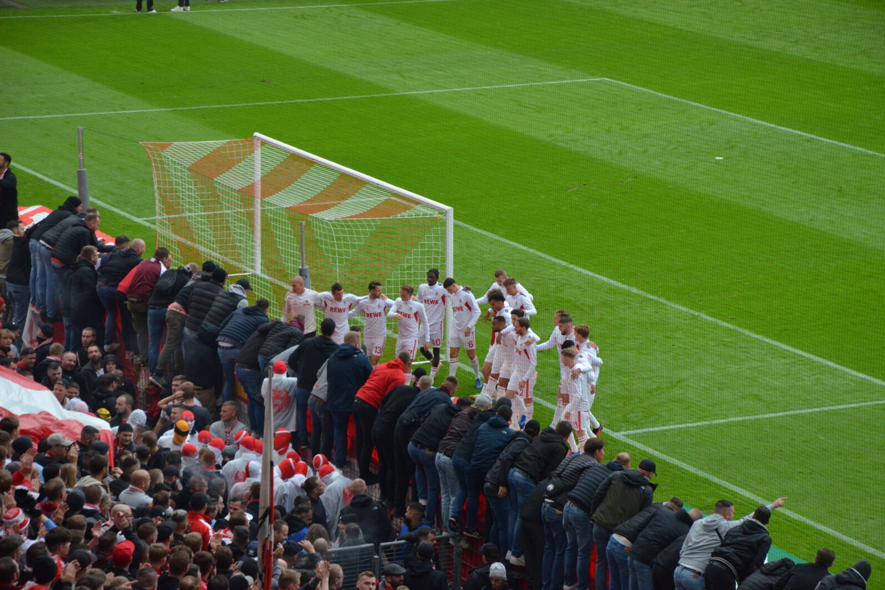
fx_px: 3896
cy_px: 295
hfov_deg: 13.0
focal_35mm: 159
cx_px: 445
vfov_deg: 8.7
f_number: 7.1
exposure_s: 1/800
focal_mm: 105
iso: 1600
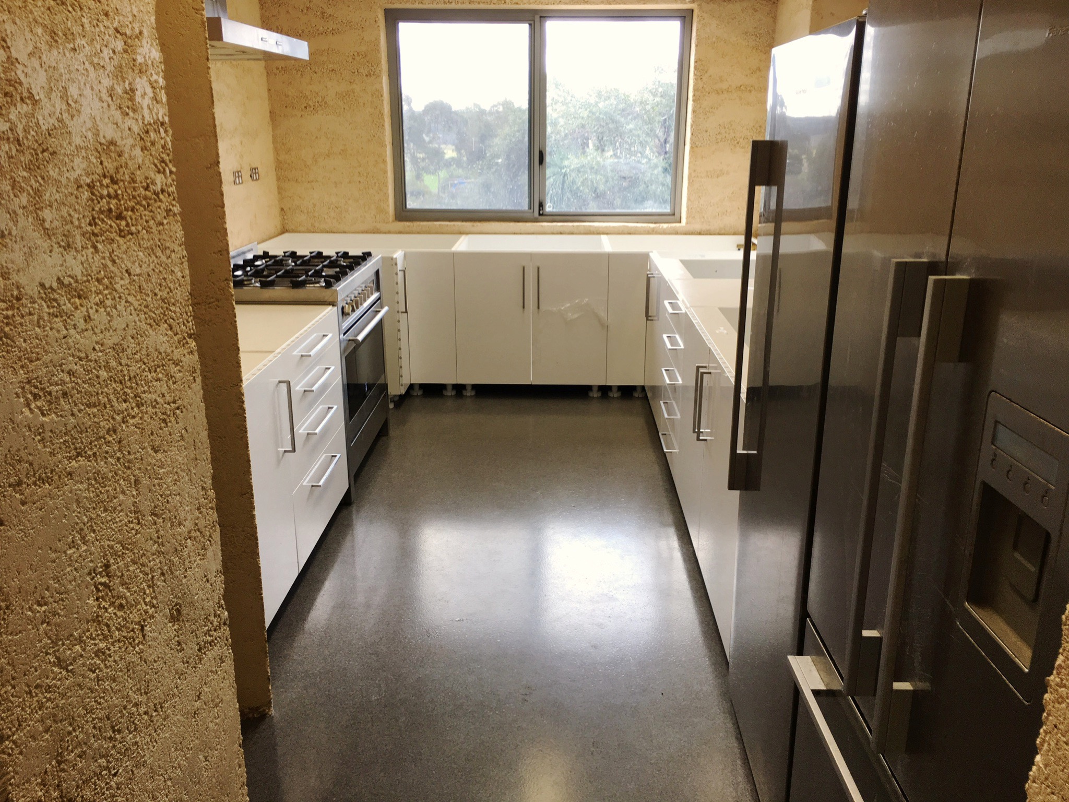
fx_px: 896
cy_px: 401
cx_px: 534
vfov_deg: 48.2
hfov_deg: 61.7
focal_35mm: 29
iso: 40
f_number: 2.2
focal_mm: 4.15
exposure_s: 1/100
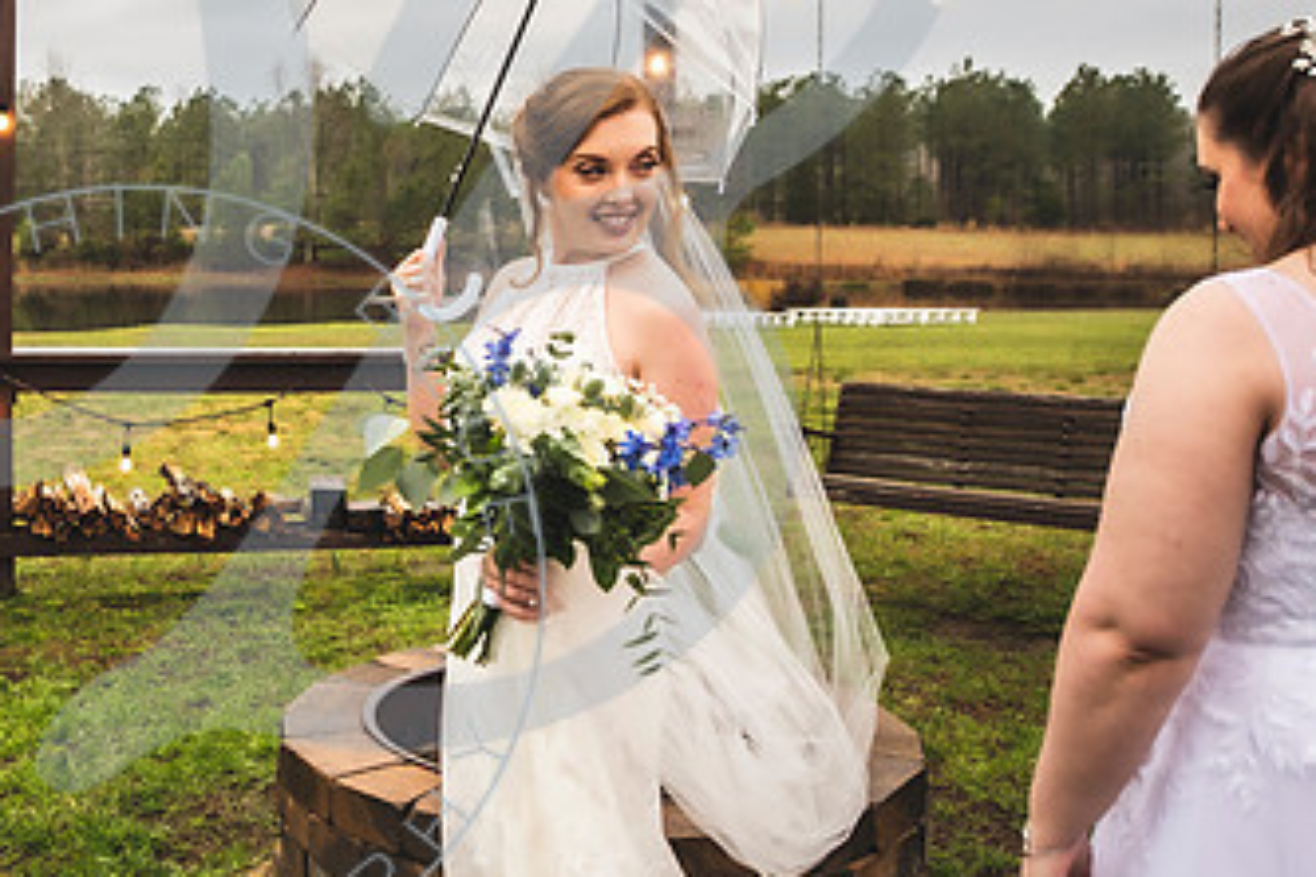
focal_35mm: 44
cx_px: 302
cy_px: 260
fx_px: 1608
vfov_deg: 30.2
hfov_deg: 42.9
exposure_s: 1/250
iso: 100
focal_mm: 24
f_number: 2.8
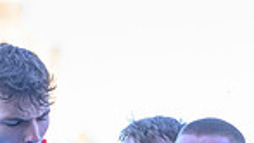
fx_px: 2939
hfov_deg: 4.9
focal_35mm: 436
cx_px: 100
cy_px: 384
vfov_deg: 2.8
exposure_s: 1/2500
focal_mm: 91
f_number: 3.2
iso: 1600
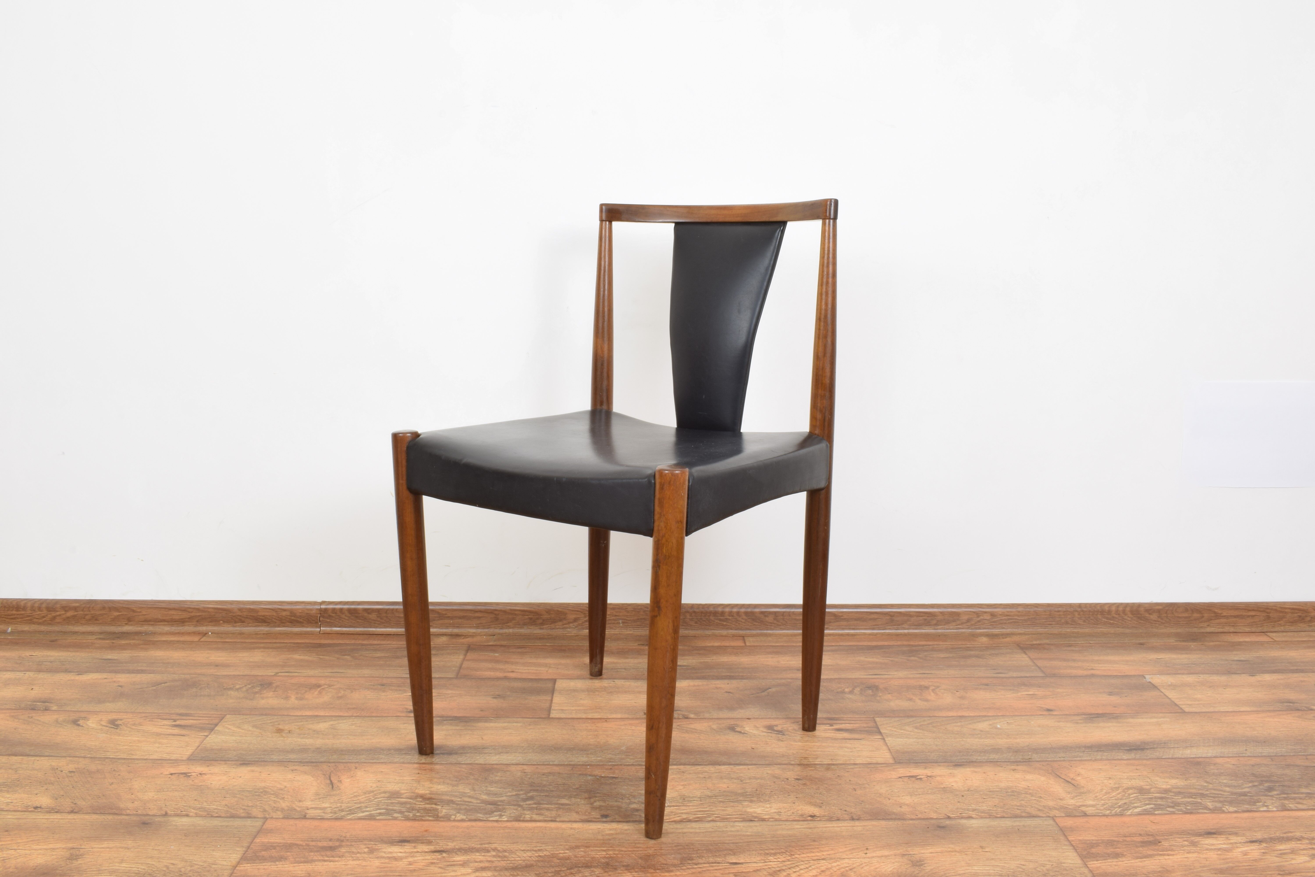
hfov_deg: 59.5
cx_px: 658
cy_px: 438
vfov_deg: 41.7
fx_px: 1151
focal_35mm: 32
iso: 100
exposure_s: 4
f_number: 25
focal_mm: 21
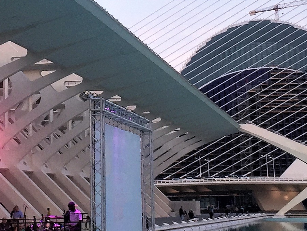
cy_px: 9
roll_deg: +1.2
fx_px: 931
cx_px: 49
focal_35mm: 105
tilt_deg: +11.7
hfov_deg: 18.5
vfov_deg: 13.9
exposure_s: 1/100
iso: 40
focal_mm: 4.15
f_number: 2.2
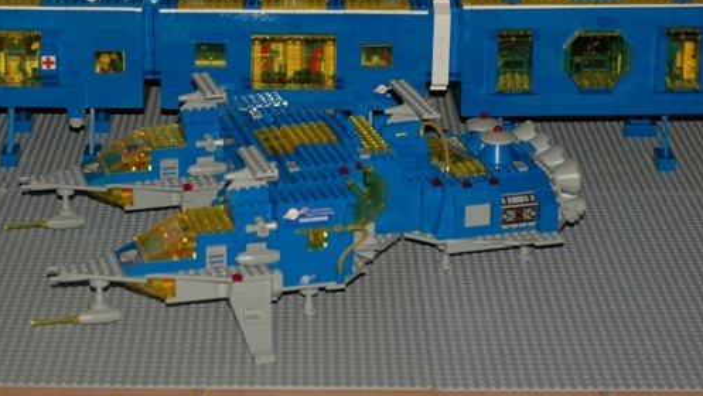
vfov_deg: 12.4
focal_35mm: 97
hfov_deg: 22.0
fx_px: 1809
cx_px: 303
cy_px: 36
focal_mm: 40
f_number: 4.5
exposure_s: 1/60
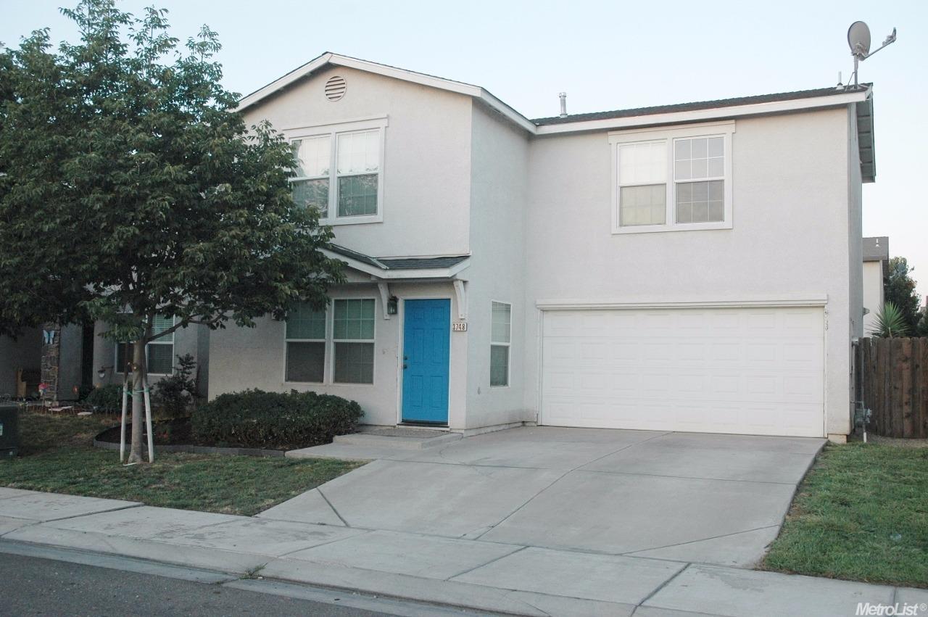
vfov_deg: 36.8
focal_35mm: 36
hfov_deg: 53.2
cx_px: 464
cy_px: 308
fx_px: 927
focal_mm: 24
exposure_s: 1/125
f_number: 5.6
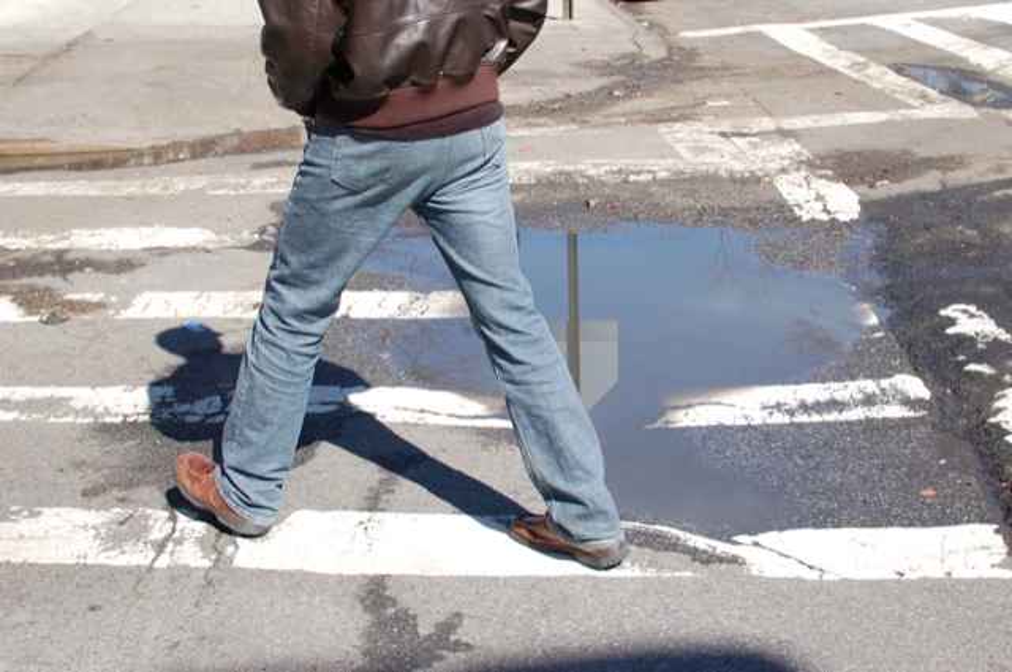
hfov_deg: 37.9
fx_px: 1474
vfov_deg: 25.7
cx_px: 506
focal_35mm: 52
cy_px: 336
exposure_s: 1/400
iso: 400
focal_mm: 35
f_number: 10
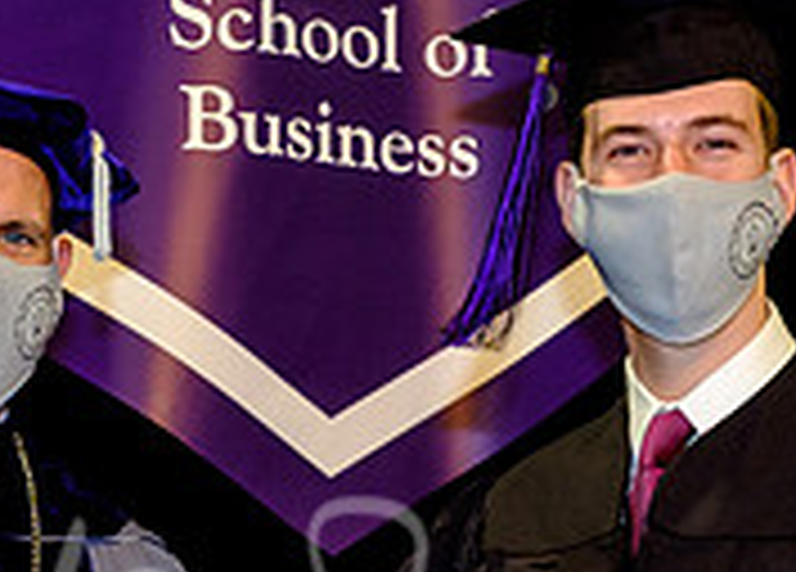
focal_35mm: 173
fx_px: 3917
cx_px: 371
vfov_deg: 8.2
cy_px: 746
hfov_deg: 11.6
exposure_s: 1/100
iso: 800
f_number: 4.5
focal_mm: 26.6
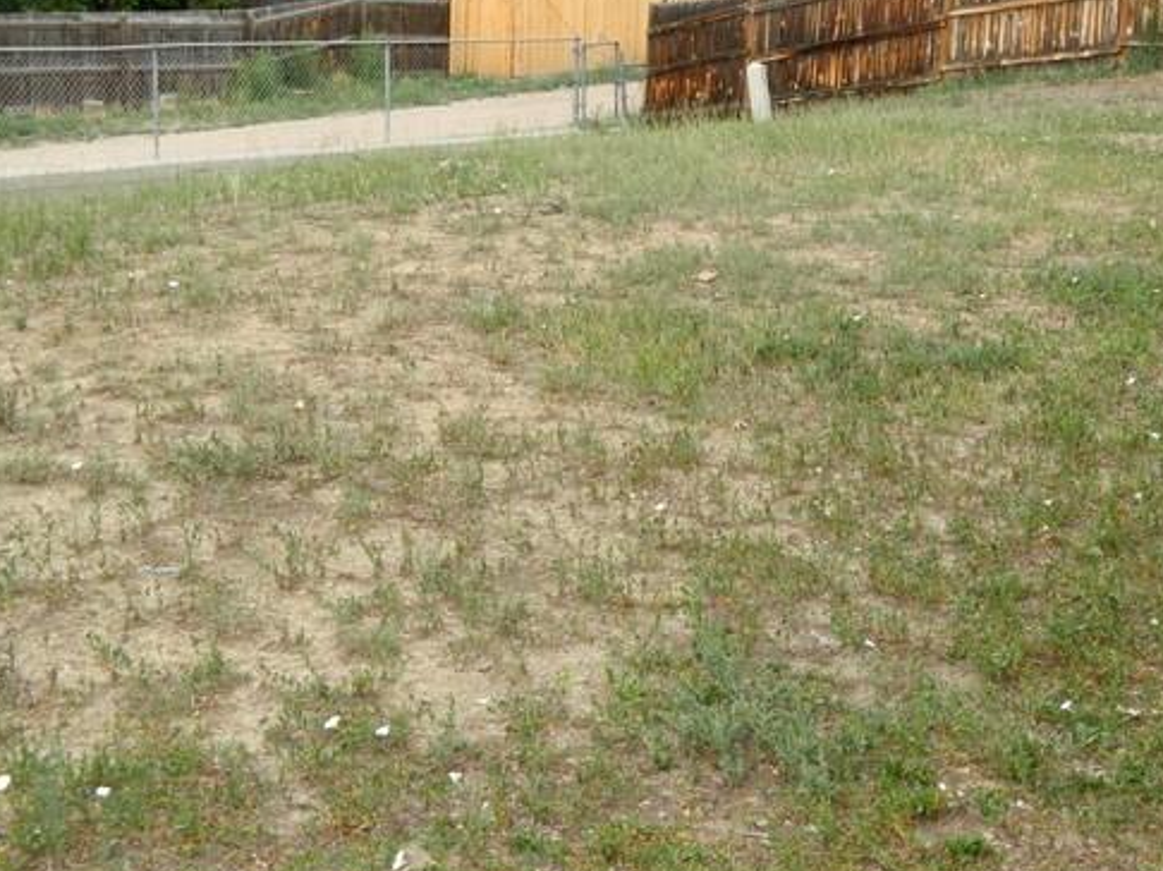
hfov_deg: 35.4
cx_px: 716
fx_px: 1813
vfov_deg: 27.0
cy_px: 404
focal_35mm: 54
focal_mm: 7.3
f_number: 3.5
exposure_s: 1/200
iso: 110
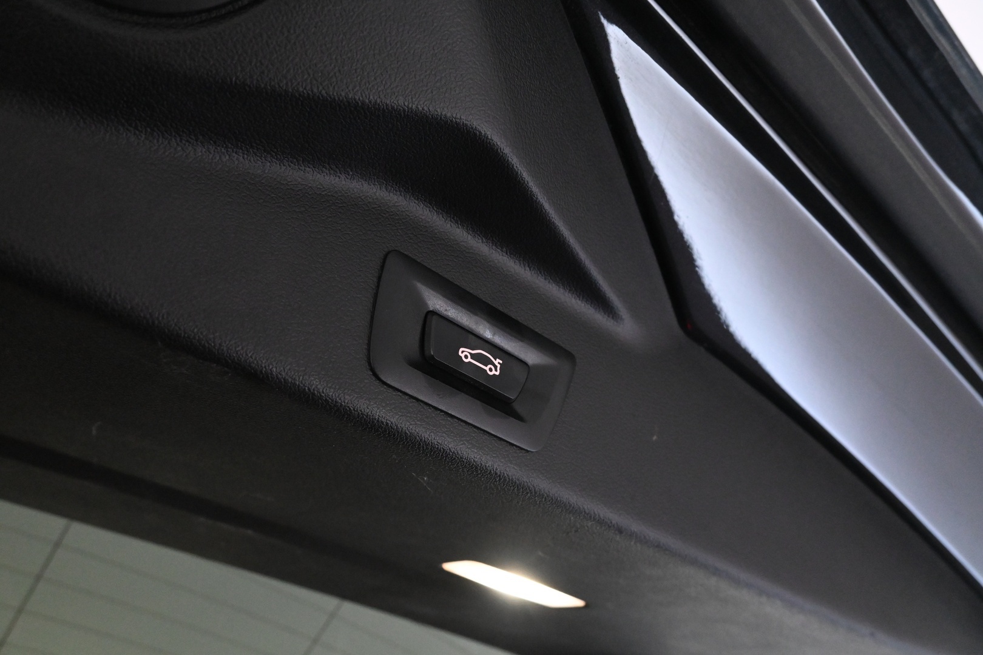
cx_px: 492
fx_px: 655
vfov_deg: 53.1
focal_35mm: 24
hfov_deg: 73.7
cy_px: 328
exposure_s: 1/100
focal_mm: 16
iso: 4000
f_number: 6.3
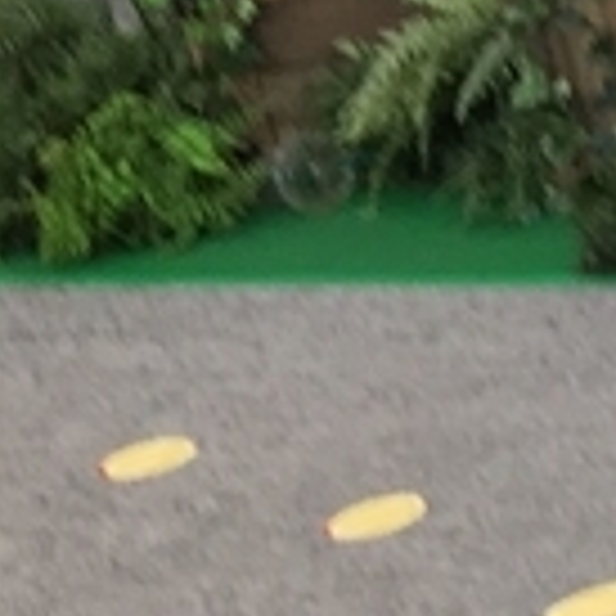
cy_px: -13
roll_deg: +8.8
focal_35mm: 224
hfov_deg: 6.3
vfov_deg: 7.8
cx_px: 2482
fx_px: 4510
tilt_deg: -14.0
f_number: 2.2
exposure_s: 1/60
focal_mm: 4.15
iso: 32
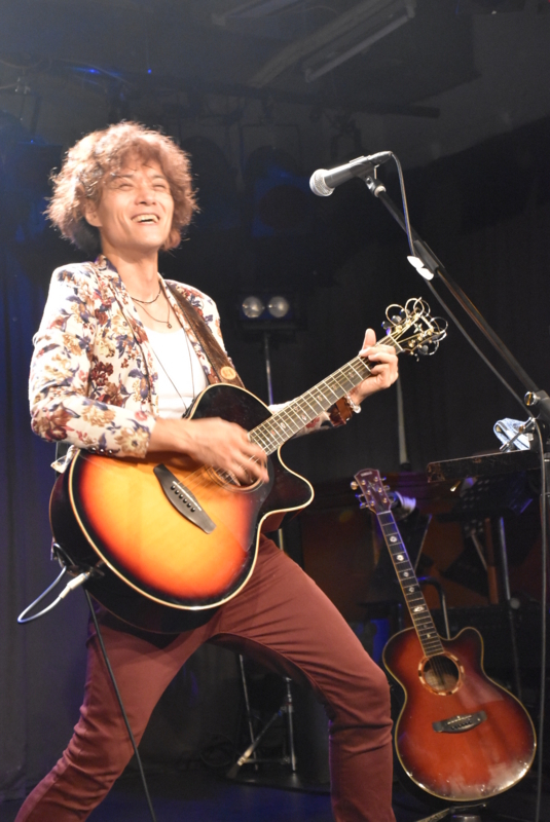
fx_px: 1784
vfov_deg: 26.0
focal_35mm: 78
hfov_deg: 17.5
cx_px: 275
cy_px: 411
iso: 5000
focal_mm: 52
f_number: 5
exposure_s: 1/60
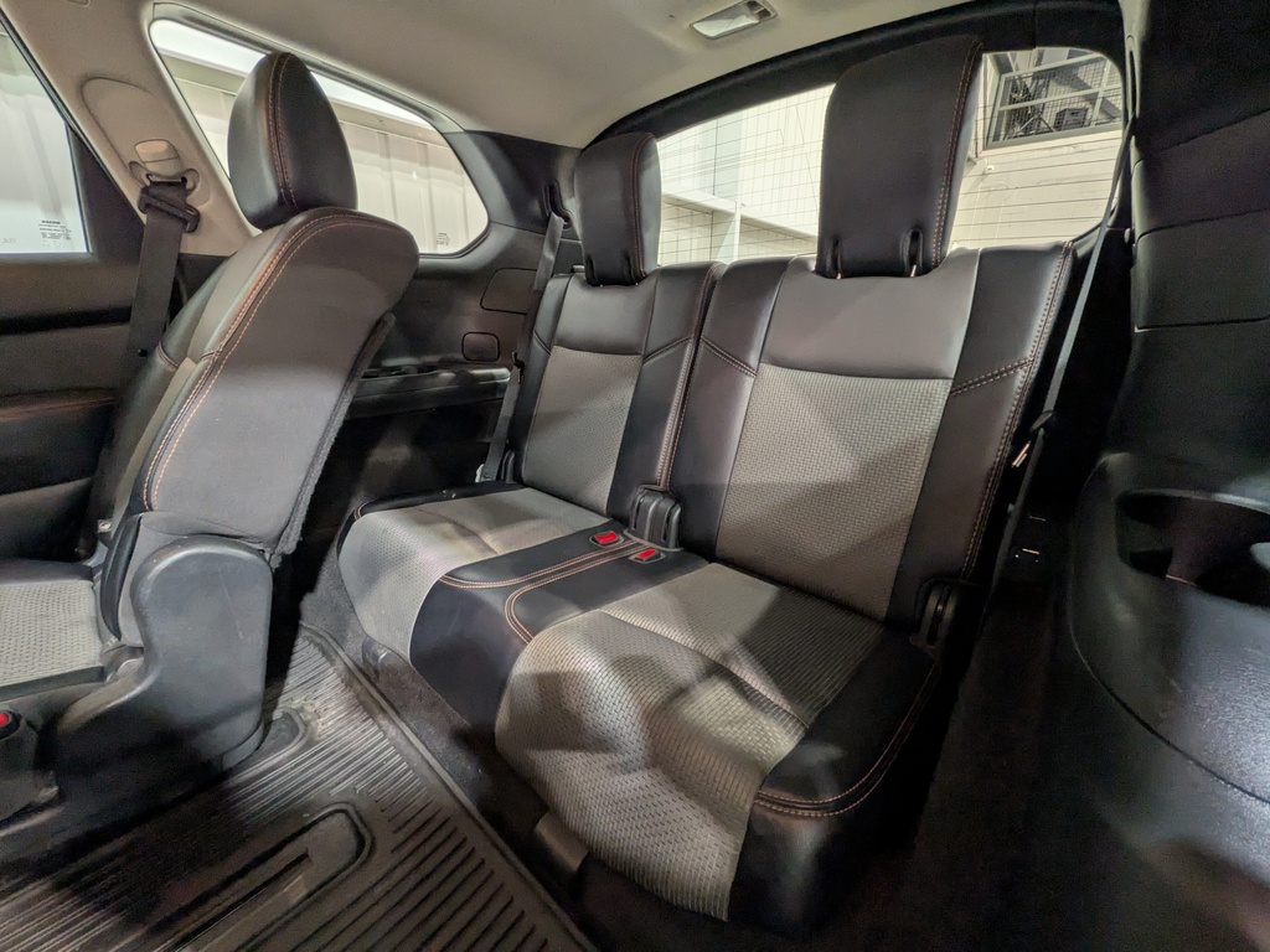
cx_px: 635
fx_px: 514
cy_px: 476
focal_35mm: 14
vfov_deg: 85.7
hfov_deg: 102.1
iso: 190
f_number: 2.2
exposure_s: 1/20
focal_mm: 1.83
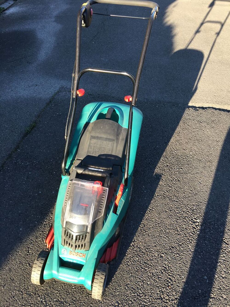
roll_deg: +1.2
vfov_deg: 61.7
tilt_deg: -43.7
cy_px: 154
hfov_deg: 48.2
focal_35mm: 29
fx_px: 257
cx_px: 115
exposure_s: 1/167
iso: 25
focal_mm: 4.15
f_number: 2.2
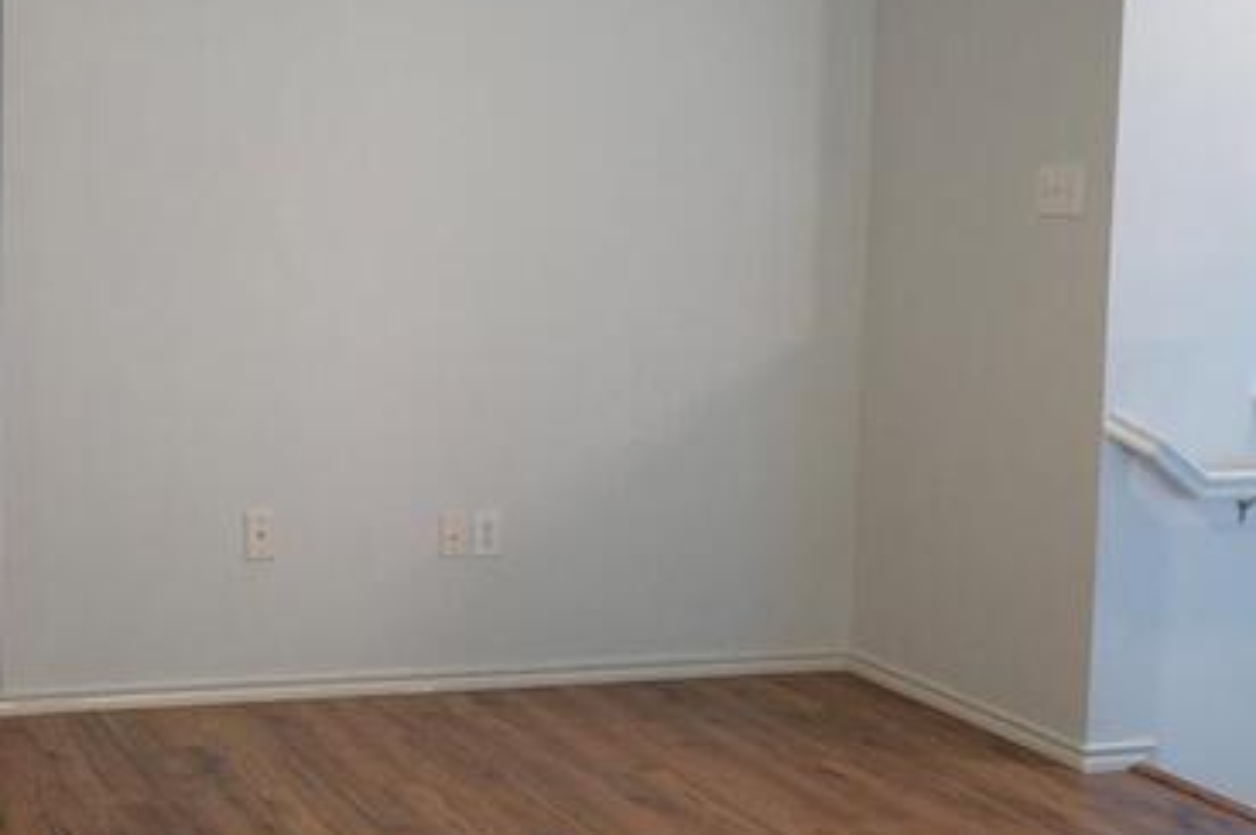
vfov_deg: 22.2
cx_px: 301
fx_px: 2126
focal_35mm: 61
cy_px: 352
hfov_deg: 32.2
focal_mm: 23
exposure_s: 1/125
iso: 1000
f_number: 2.8
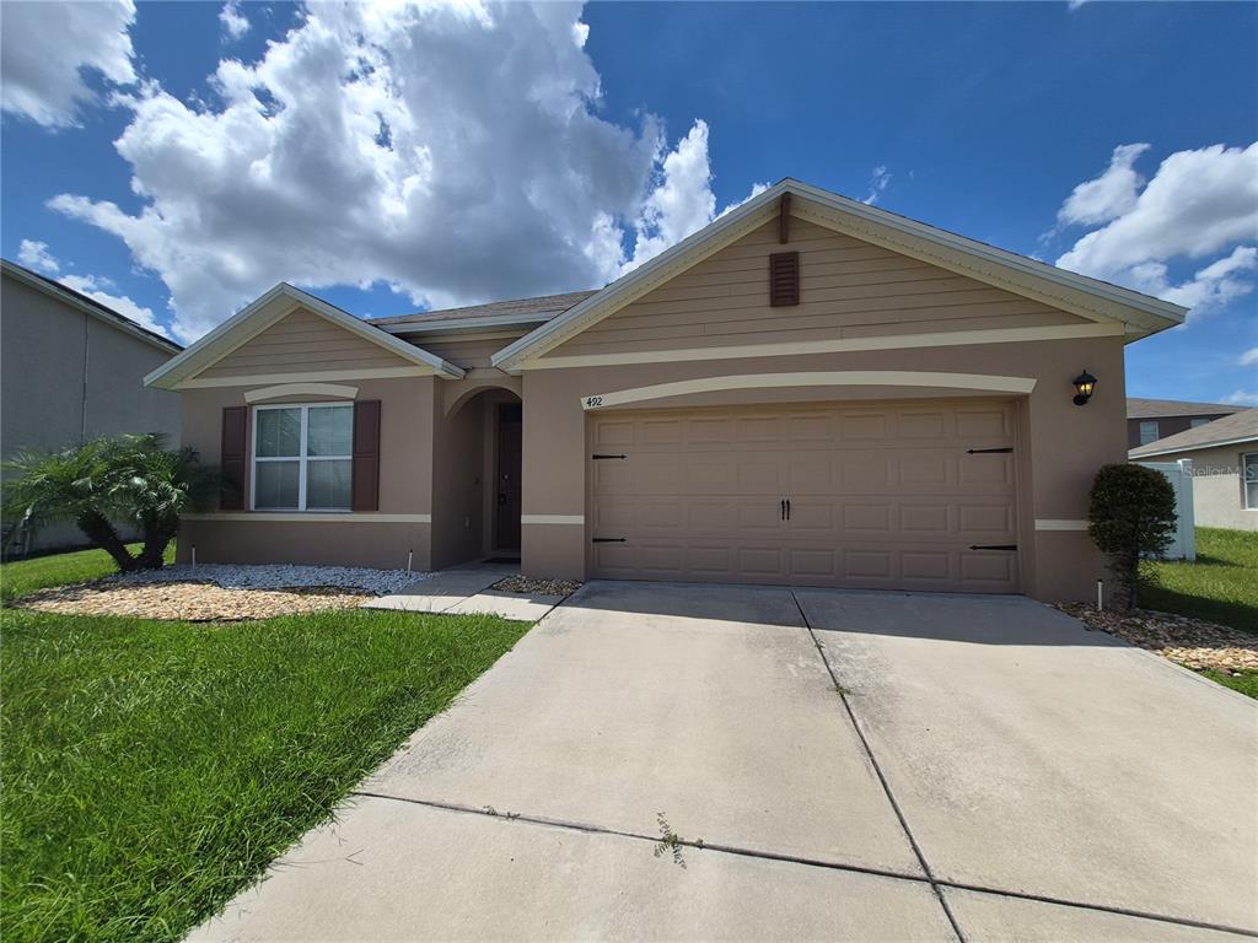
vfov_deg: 89.9
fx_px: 472
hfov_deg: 106.2
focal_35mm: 13
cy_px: 472
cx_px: 629
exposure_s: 1/3616
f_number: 2.2
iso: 40
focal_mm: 1.74
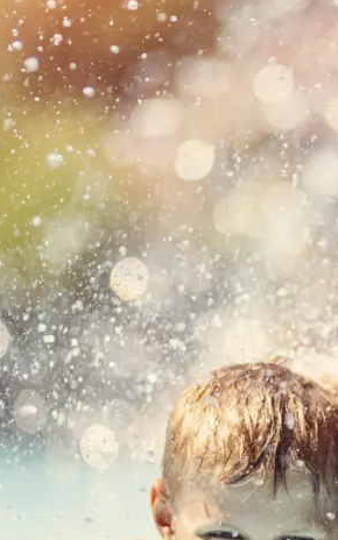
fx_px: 3419
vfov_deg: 9.0
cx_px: 442
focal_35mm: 232
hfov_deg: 5.6
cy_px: 369
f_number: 1.4
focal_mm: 85
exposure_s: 1/5000
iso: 64
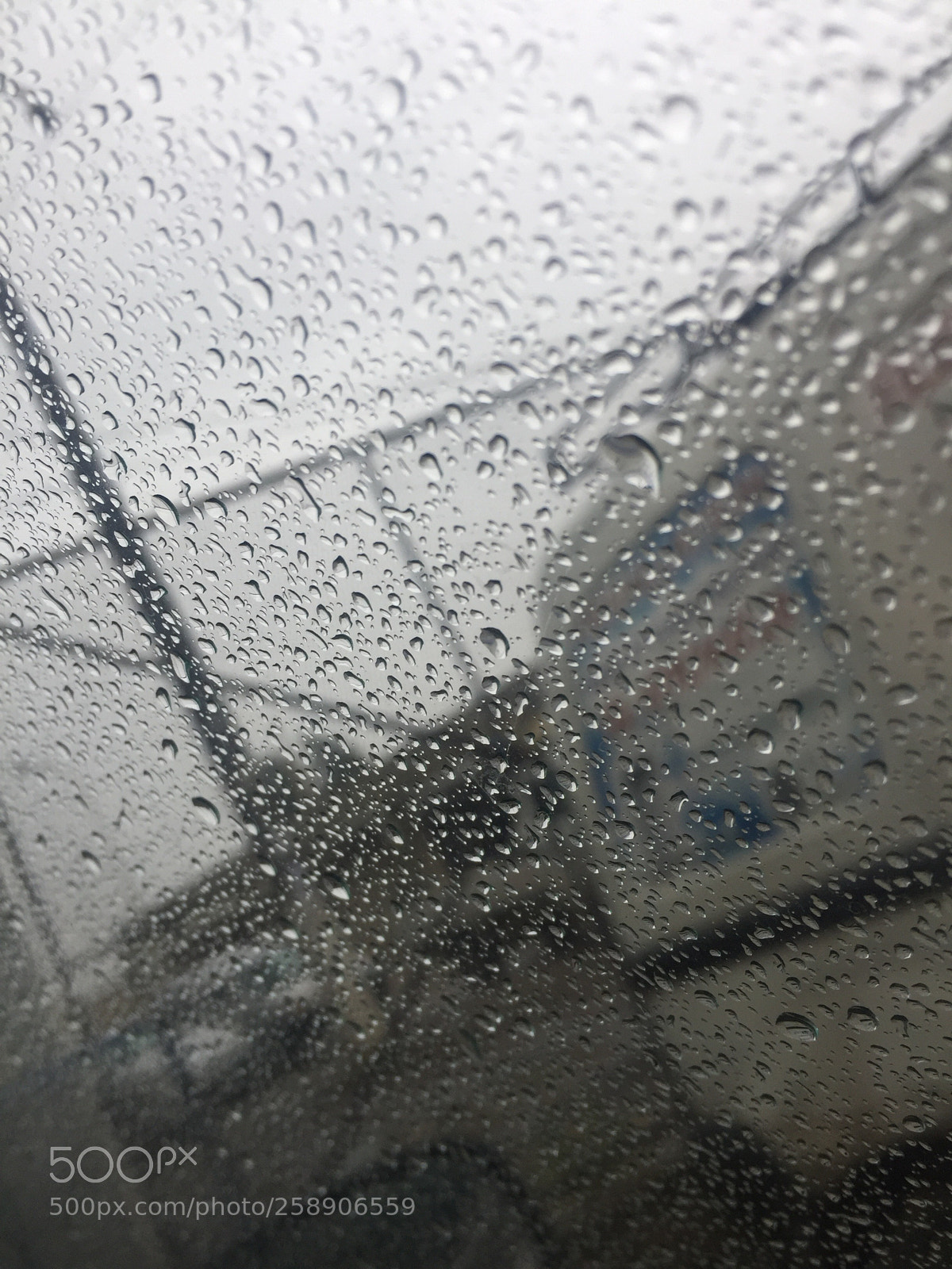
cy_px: 634
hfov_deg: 48.2
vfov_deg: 61.7
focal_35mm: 29
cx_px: 476
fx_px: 1063
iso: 32
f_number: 2.2
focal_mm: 4.15
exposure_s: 1/388
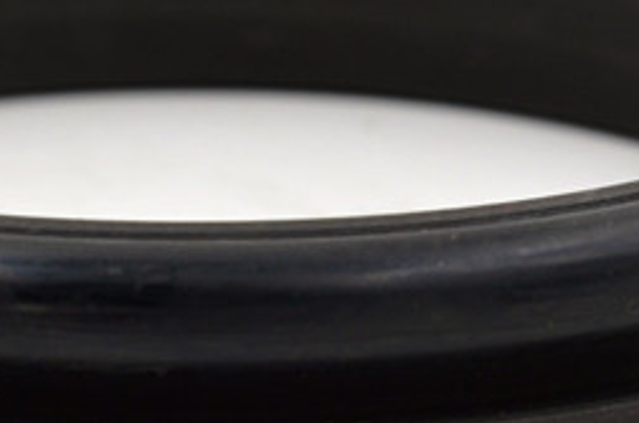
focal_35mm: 238
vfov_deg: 5.7
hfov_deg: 8.7
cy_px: 115
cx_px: 167
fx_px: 4216
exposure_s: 1/160
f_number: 6.3
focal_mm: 50
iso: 200
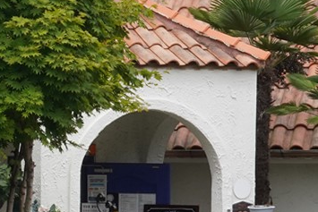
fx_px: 1741
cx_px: -173
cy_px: 155
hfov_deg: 10.1
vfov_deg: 7.0
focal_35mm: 197
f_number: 18
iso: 400
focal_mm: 35
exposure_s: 1/100
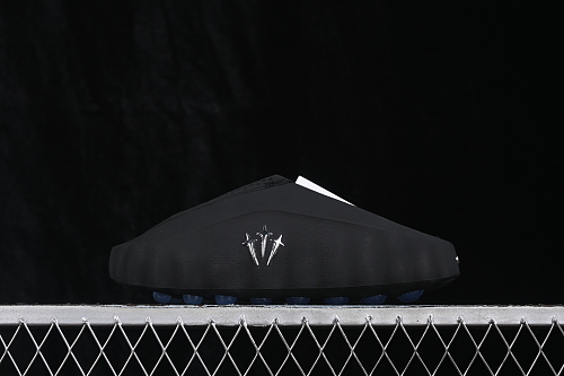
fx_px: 1175
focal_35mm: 75
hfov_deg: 27.0
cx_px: 282
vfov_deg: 18.2
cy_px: 188
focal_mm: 50
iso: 160
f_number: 6.3
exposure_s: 1/60
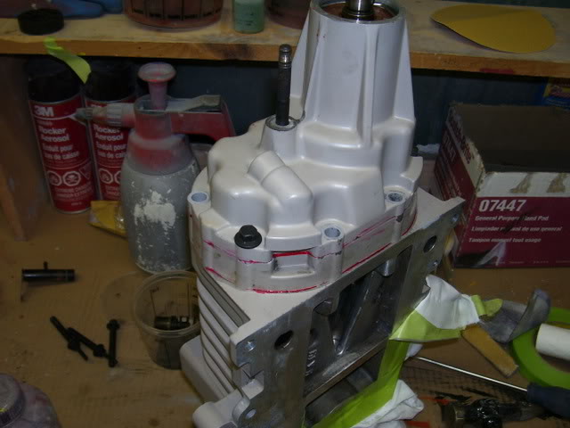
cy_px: 214
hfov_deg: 54.0
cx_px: 285
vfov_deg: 41.8
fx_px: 560
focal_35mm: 34
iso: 80
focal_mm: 5.6
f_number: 2.7
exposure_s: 1/60
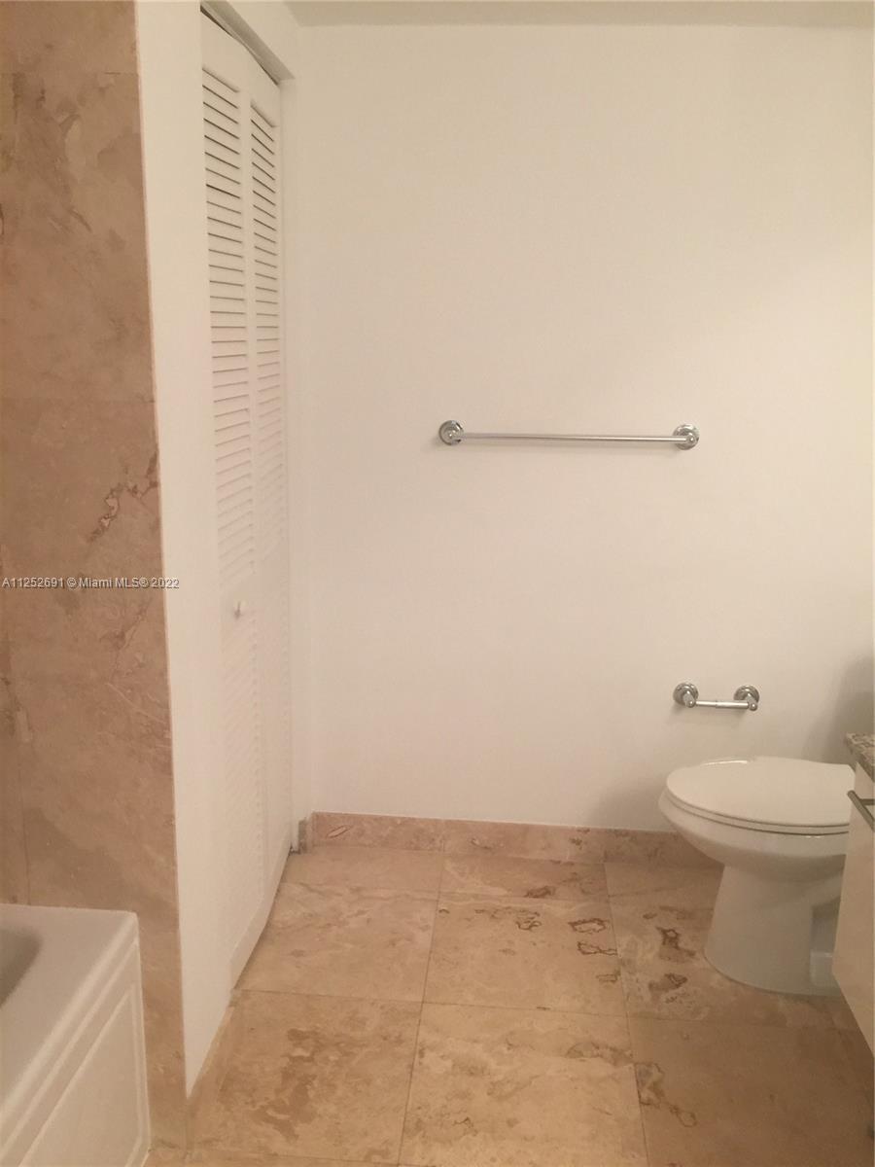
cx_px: 438
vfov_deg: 61.7
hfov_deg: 48.2
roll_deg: -0.7
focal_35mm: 29
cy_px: 584
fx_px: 977
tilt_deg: -11.7
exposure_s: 1/15
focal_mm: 4.15
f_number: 2.2
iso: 50
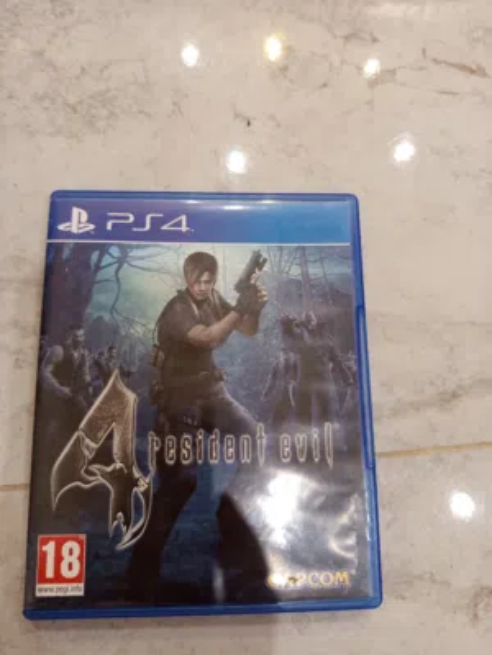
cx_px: 246
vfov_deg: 71.6
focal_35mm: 24
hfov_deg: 56.8
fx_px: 455
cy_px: 328
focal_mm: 5.24
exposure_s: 1/33.3
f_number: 1.7
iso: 442
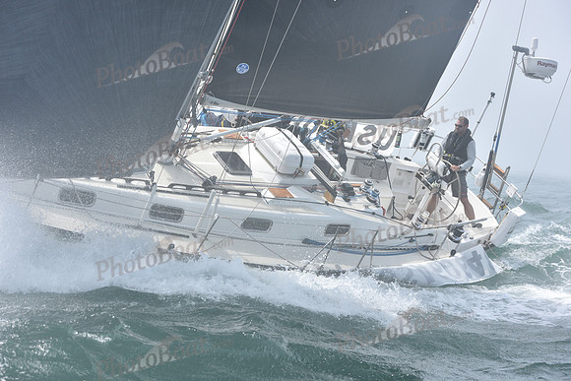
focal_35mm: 70
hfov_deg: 28.8
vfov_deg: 19.5
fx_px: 1110
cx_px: 286
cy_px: 190
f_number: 8
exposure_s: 1/800
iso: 320
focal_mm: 70
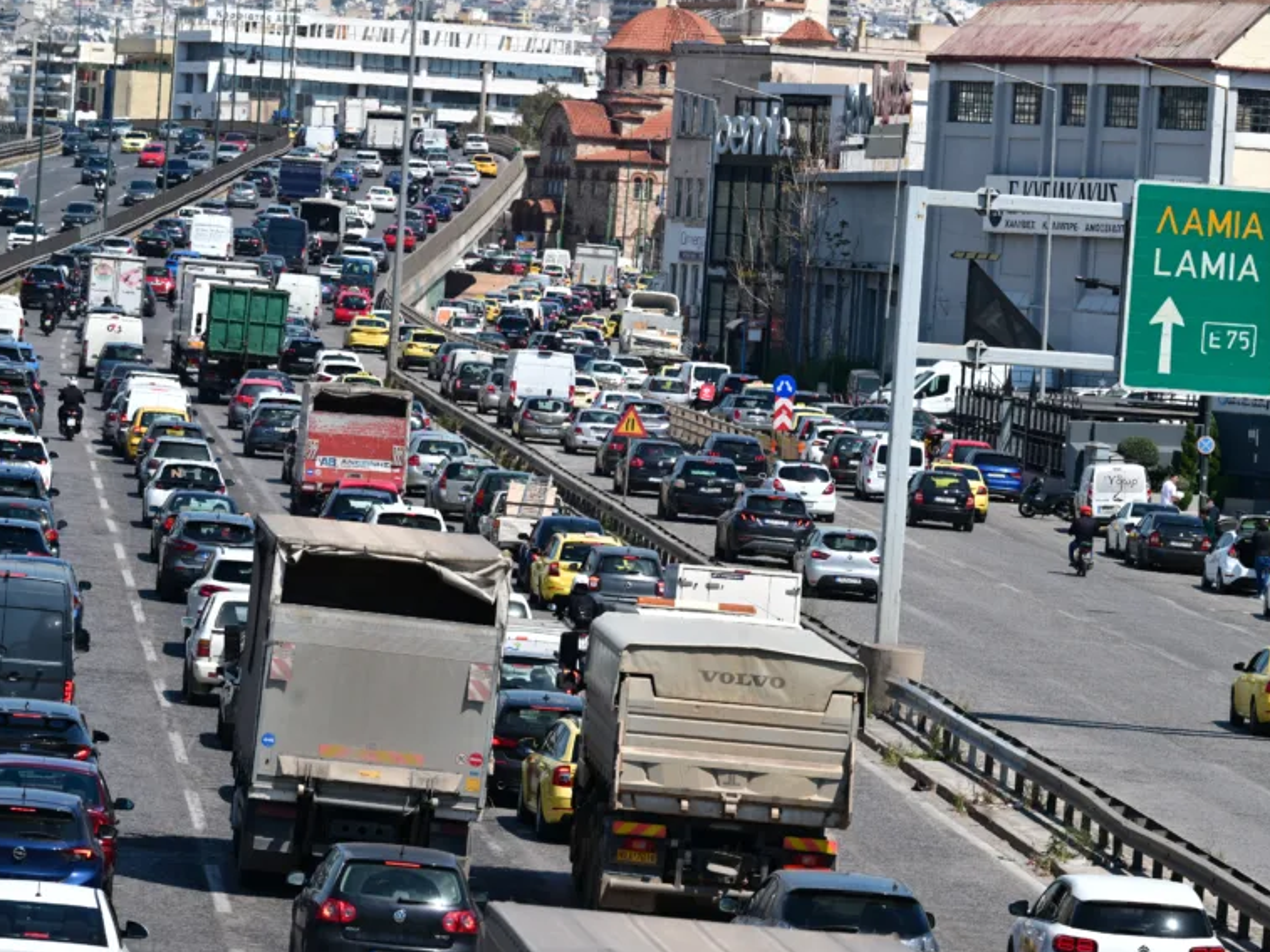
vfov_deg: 5.7
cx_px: 591
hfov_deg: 7.6
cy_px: 445
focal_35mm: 260
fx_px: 9540
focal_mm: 200
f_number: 9
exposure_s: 1/800
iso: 320
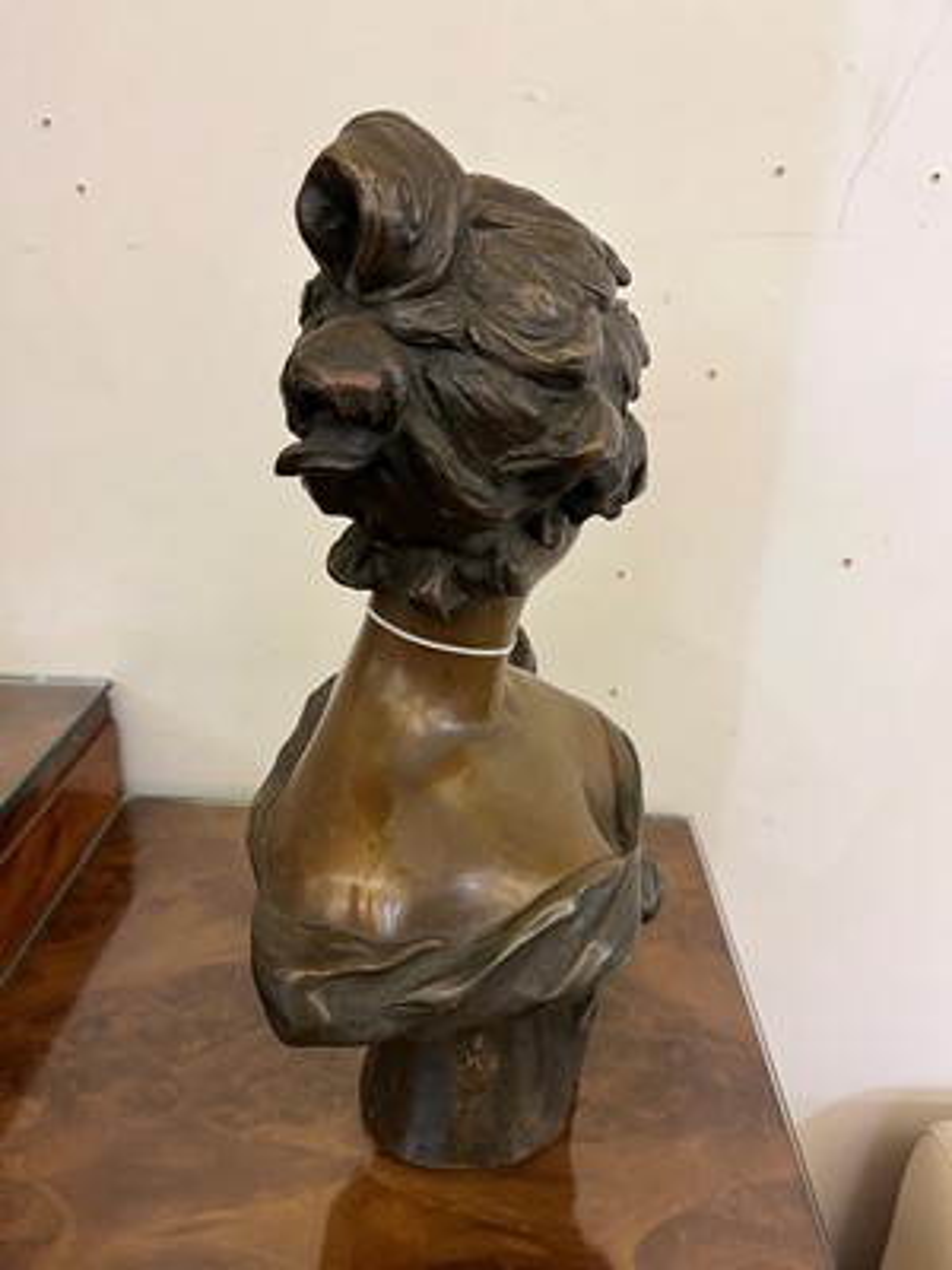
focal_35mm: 26
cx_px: 476
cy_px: 635
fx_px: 953
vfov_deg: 67.3
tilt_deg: -22.0
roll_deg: -1.1
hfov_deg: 53.1
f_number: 1.6
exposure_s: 1/50
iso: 320
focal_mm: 5.1
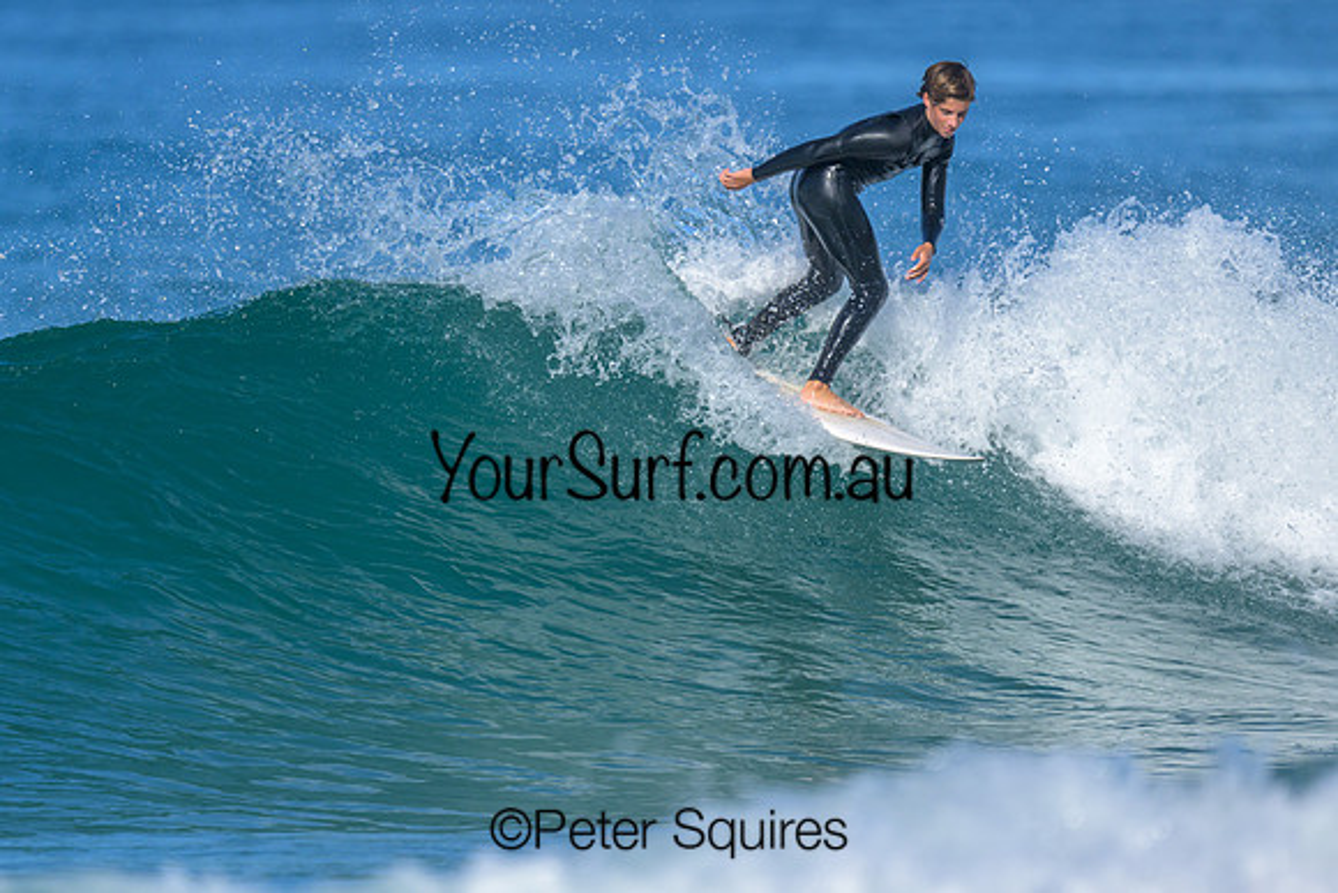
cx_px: 418
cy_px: 401
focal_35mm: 1101
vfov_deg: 1.3
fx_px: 40910
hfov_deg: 1.9
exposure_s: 1/2000
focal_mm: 800
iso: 320
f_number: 6.3
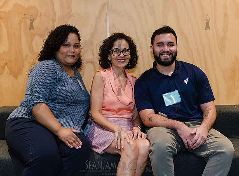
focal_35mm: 59
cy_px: 84
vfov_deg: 24.4
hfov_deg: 32.8
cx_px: 121
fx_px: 406
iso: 2500
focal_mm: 48
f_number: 4.5
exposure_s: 1/200
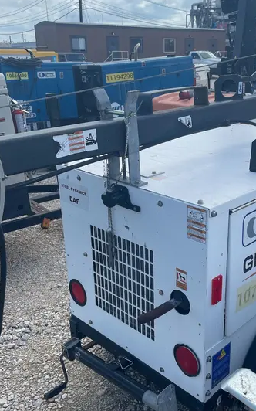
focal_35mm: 38
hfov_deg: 33.4
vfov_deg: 51.5
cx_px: 161
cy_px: 219
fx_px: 425
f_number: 1.6
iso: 50
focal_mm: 4.2
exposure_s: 1/2353
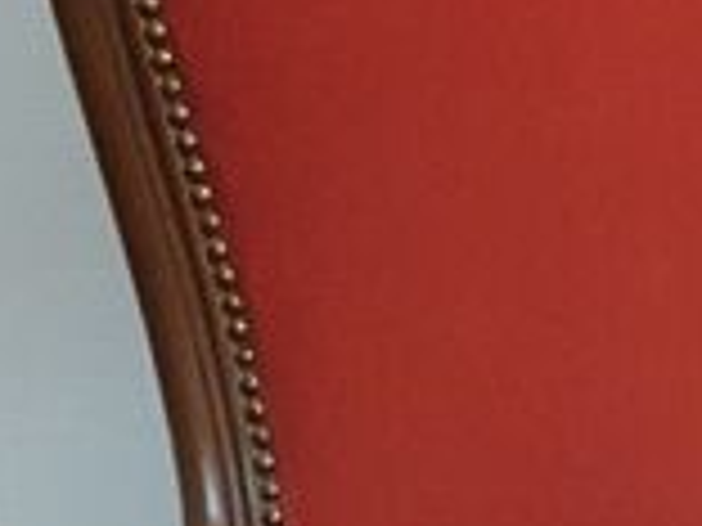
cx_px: 1588
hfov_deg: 10.5
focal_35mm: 167
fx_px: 3387
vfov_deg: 8.6
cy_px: 841
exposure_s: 1/50
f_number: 1.5
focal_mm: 4.32
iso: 640
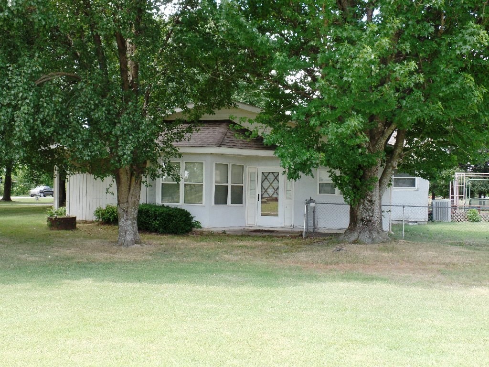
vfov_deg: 34.3
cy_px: 184
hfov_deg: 44.8
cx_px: 244
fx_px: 593
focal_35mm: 42
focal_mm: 7.5
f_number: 3.6
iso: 80
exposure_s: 1/90
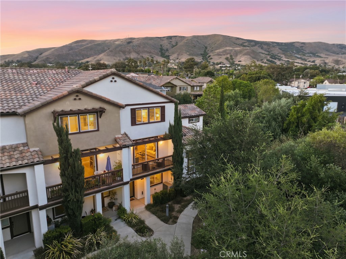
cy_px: 130
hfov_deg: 71.6
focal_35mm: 24
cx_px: 173
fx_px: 240
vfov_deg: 56.8
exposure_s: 1/60
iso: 360
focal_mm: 12.3
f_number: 2.8
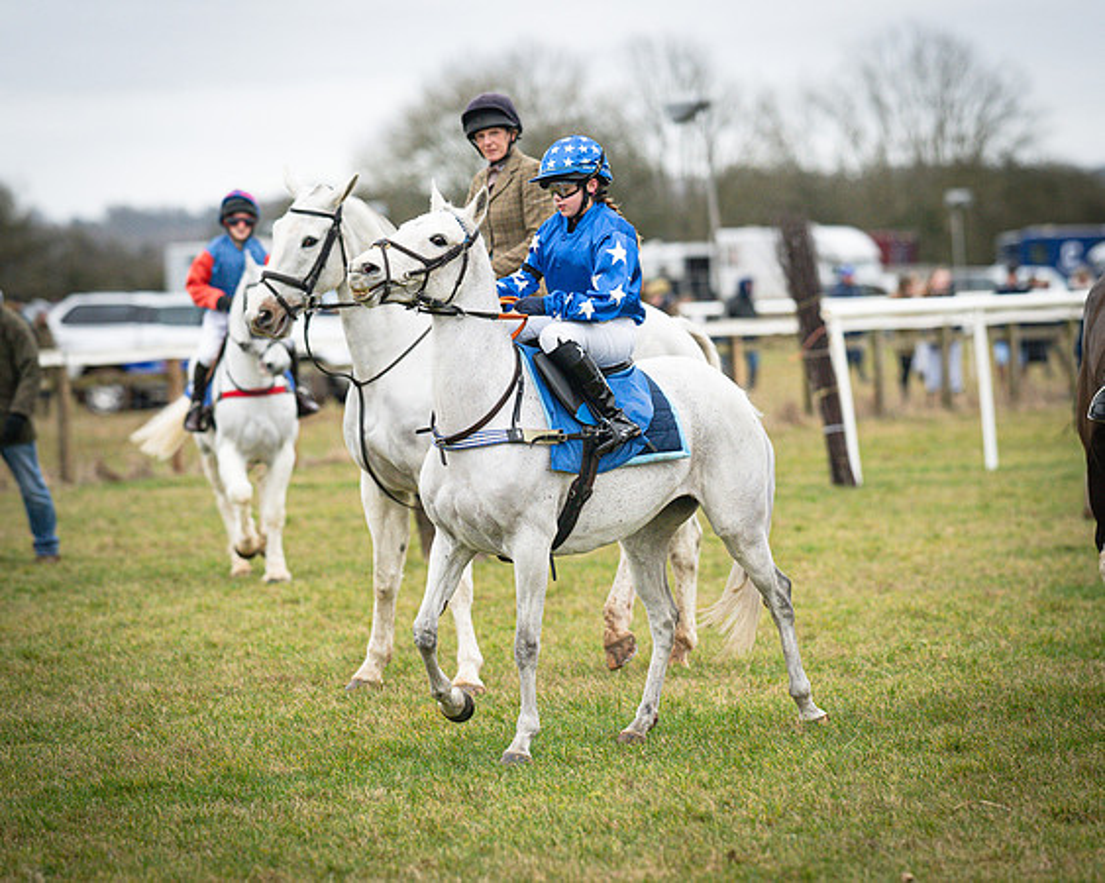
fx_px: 7437
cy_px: 442
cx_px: 552
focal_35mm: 227
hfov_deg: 8.5
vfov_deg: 6.8
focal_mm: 135
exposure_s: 1/1150
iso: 640
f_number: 2.2
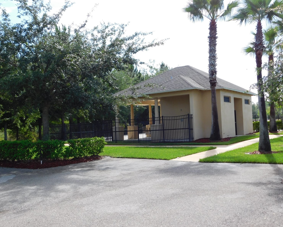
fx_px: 318
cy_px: 113
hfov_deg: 47.9
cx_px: 150
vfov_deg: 39.2
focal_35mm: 38
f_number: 3.5
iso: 125
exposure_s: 1/640
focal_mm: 6.3
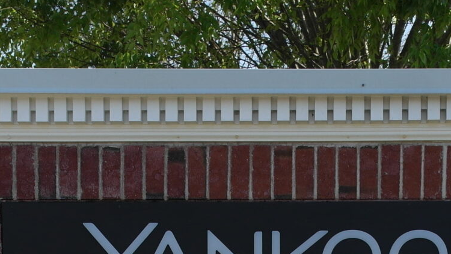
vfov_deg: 9.7
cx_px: 268
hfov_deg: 18.1
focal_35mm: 118
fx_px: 1411
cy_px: 487
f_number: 5.6
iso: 100
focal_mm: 22
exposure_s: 1/250
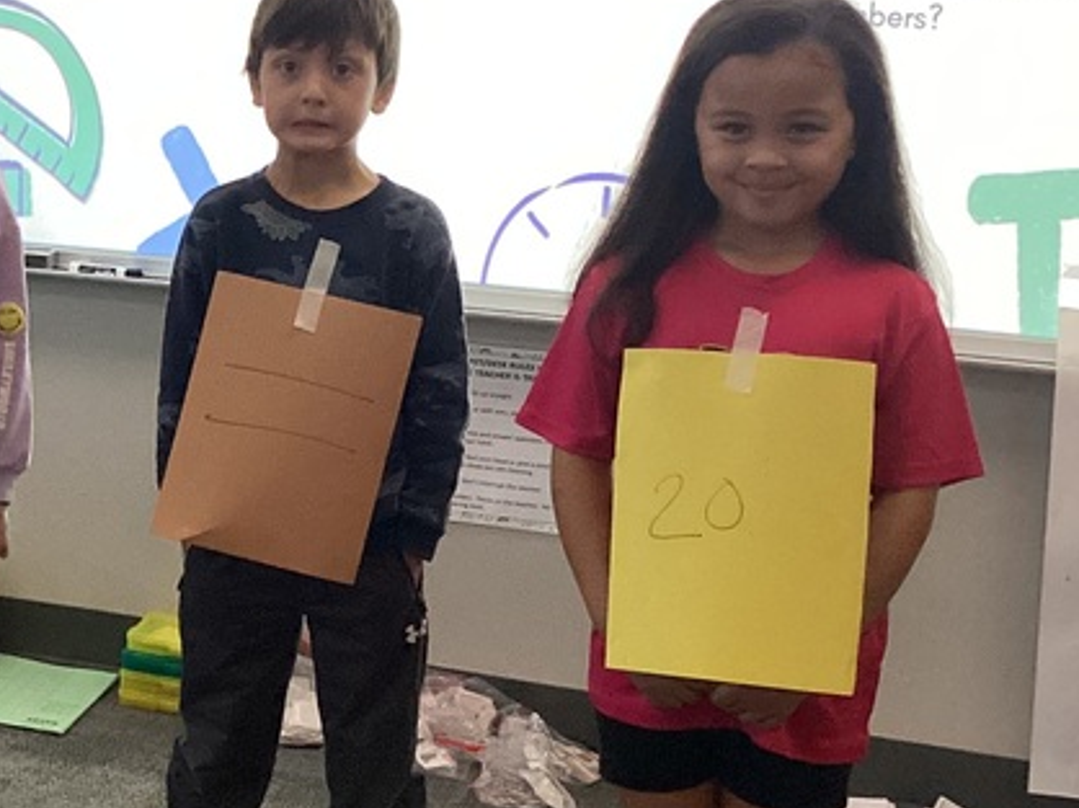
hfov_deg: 23.9
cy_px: 333
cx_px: -134
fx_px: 2368
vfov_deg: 19.3
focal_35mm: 76
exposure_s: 1/60
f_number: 2.4
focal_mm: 3.3
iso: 250
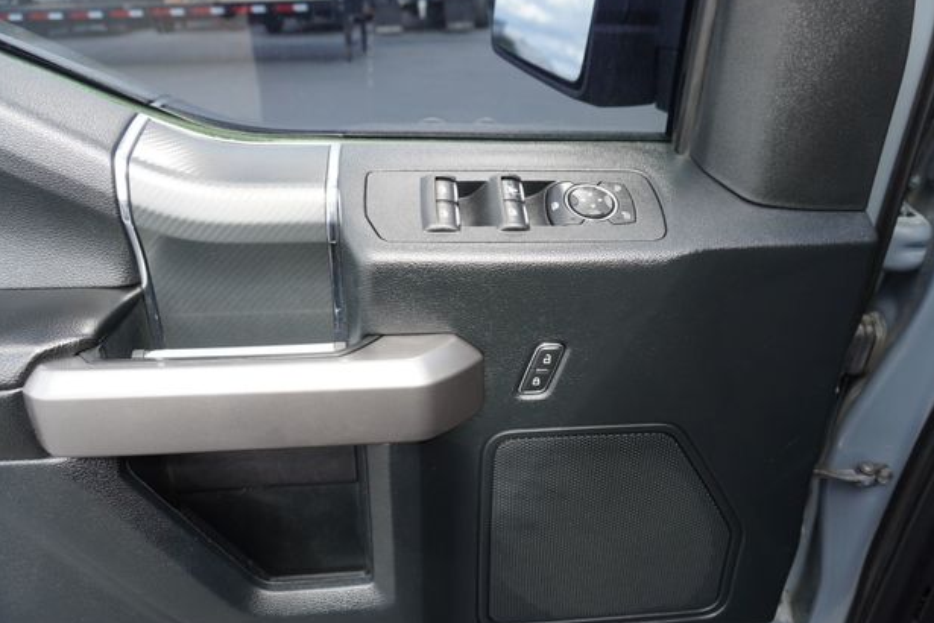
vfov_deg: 51.3
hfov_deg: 71.5
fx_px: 649
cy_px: 308
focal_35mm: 25
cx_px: 472
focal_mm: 16
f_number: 4
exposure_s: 1/60
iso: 100
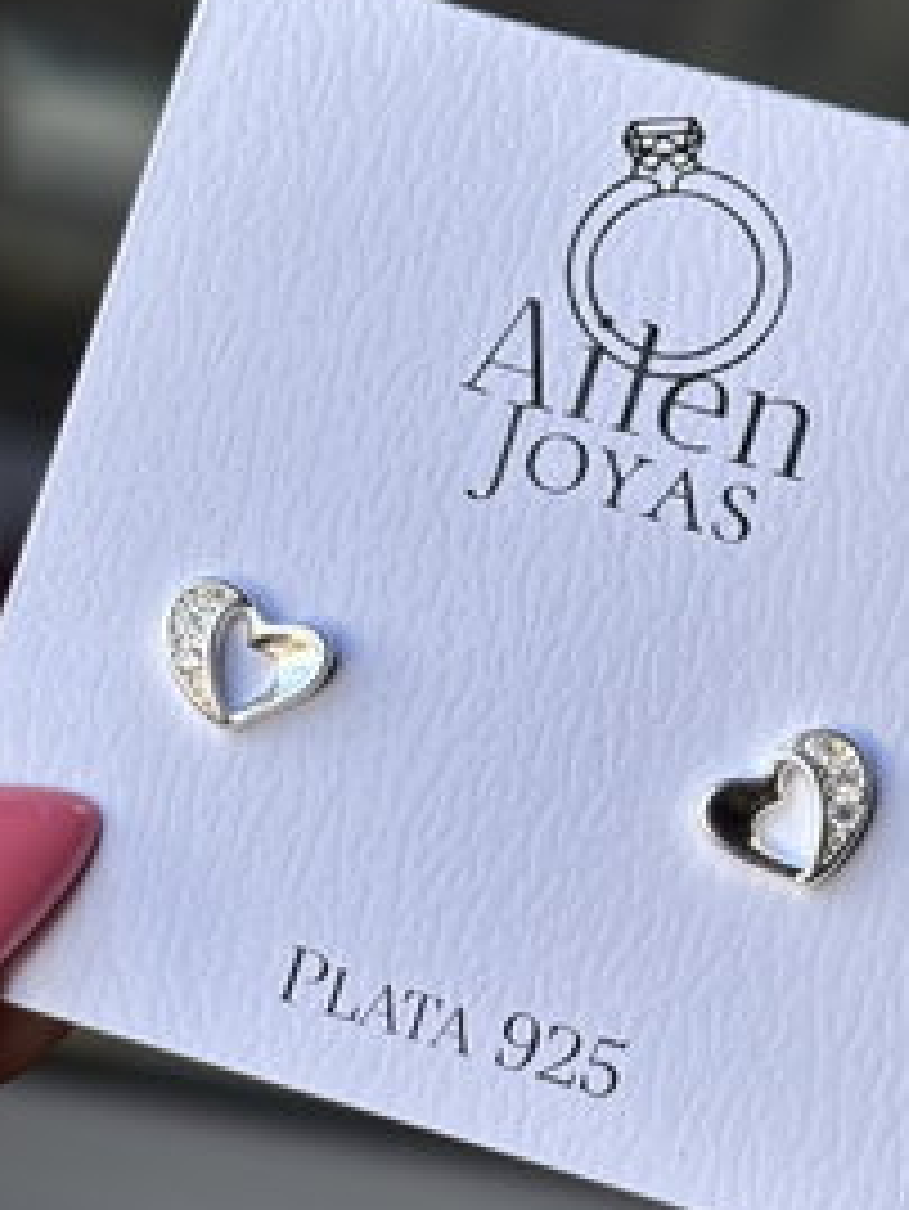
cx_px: 495
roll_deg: -19.2
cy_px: 663
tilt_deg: -17.2
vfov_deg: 19.1
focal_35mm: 103
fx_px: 3603
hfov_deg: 14.4
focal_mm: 5.96
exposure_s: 1/369
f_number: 1.6
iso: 32
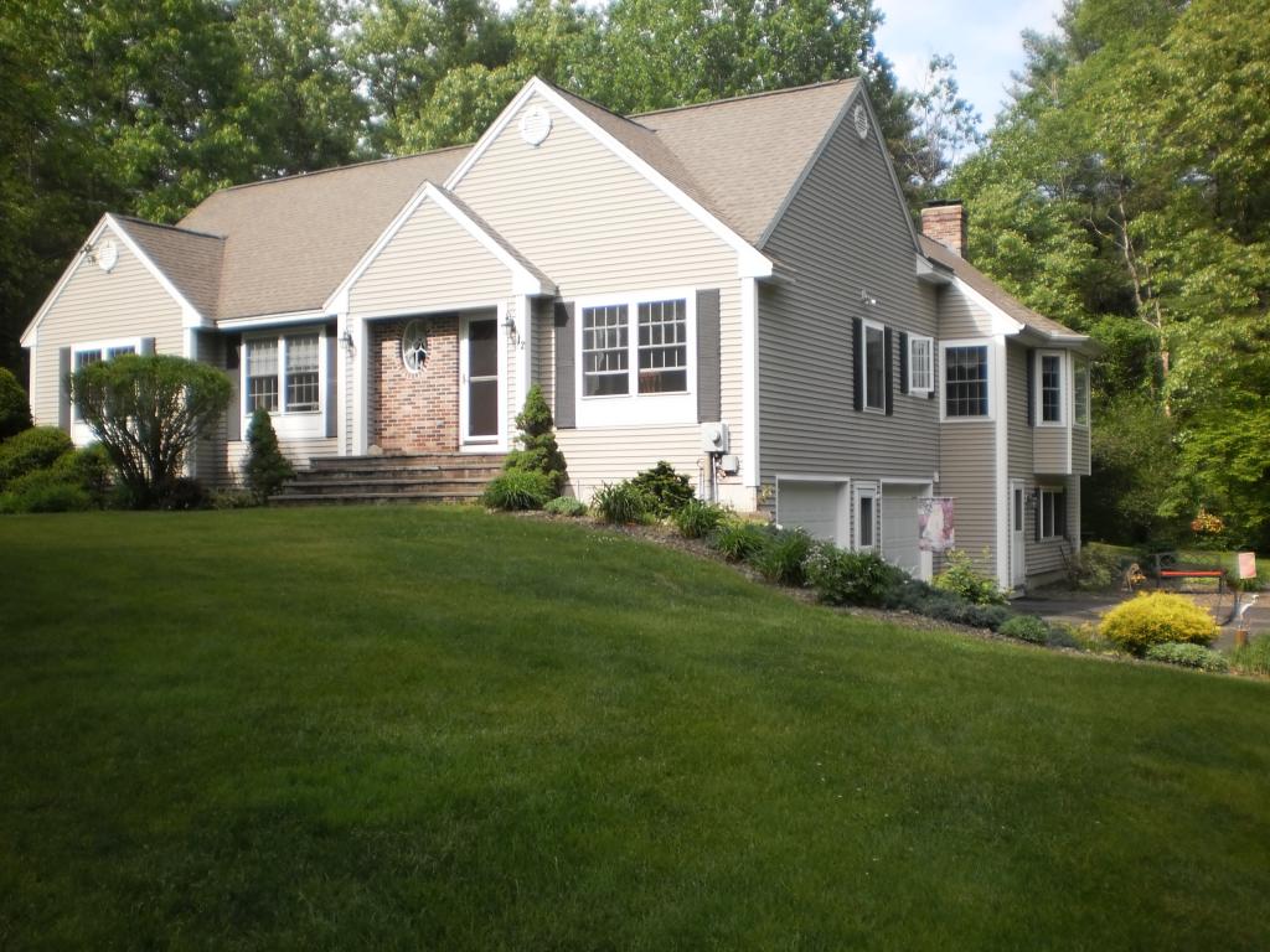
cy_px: 476
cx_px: 635
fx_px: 1321
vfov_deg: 39.7
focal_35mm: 36
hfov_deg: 51.4
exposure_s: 1/400
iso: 100
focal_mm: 6.3
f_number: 3.1
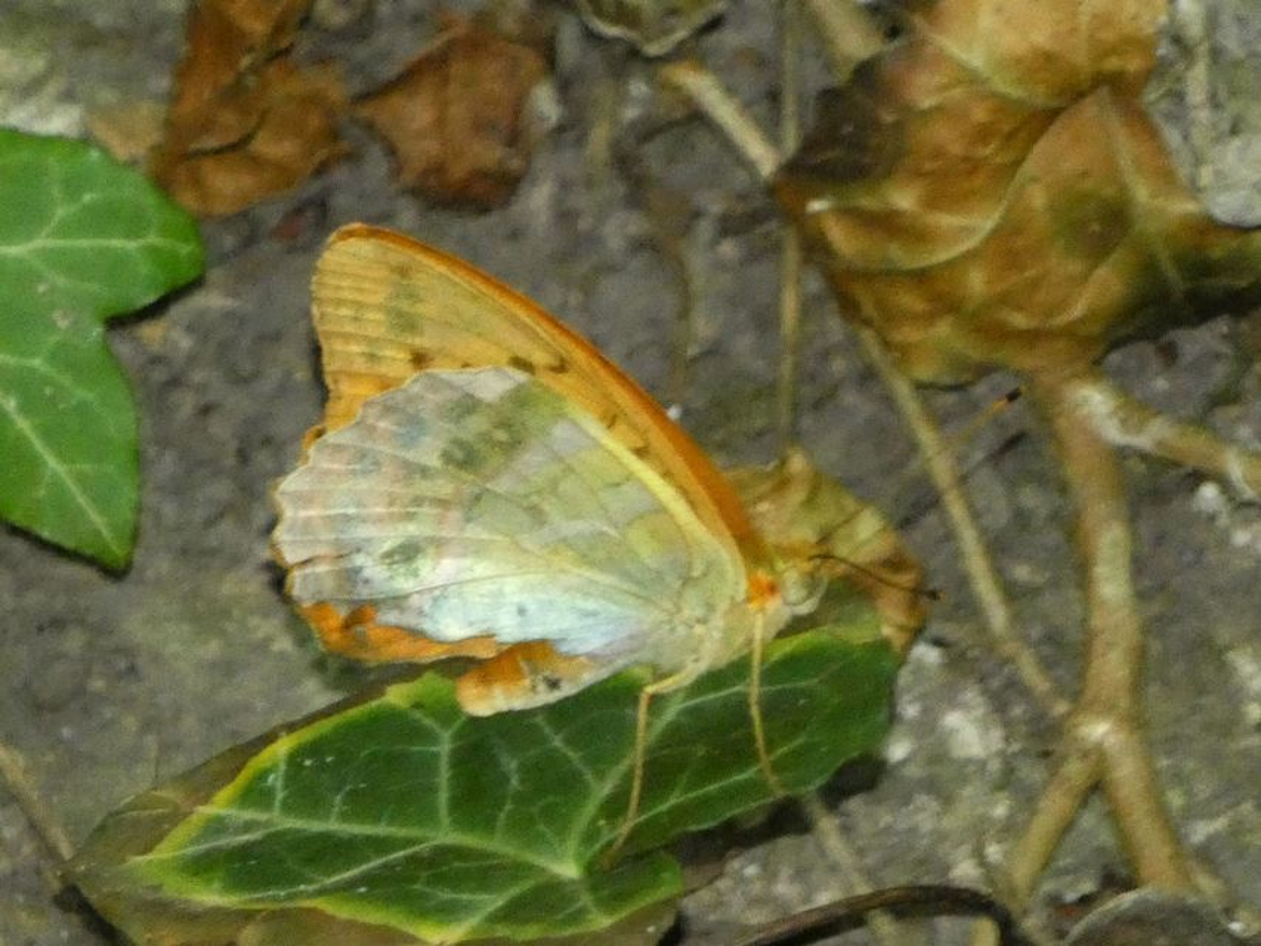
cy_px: 473
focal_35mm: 976
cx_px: 630
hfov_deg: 2.0
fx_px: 35559
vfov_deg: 1.5
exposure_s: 1/125
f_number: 5.6
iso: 1600
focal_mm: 174.8
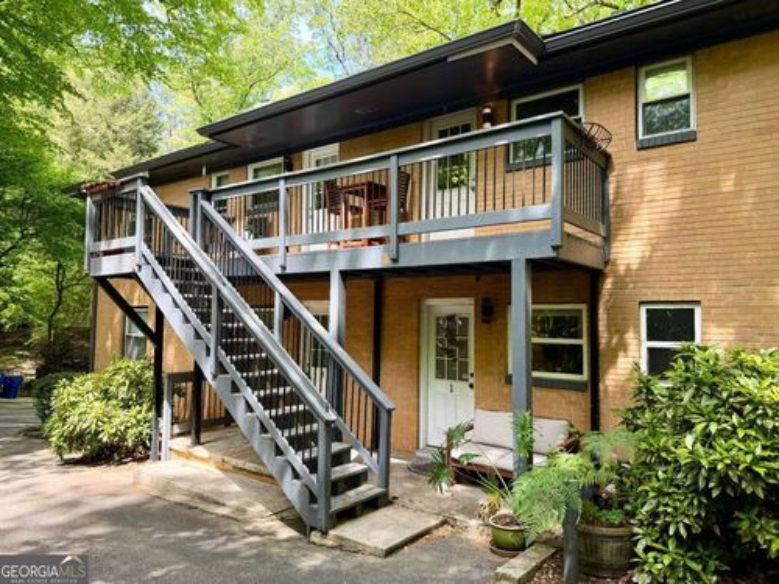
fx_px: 540
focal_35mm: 24
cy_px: 292
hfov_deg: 71.6
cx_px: 390
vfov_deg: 56.8
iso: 80
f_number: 1.78
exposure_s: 1/262
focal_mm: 6.76
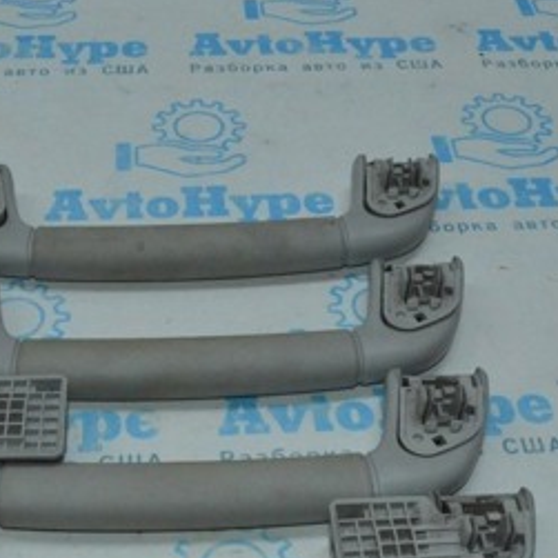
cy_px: 388
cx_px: 216
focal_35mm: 65
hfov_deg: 26.4
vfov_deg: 26.3
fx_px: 1185
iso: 4000
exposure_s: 1/200
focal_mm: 20
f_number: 16
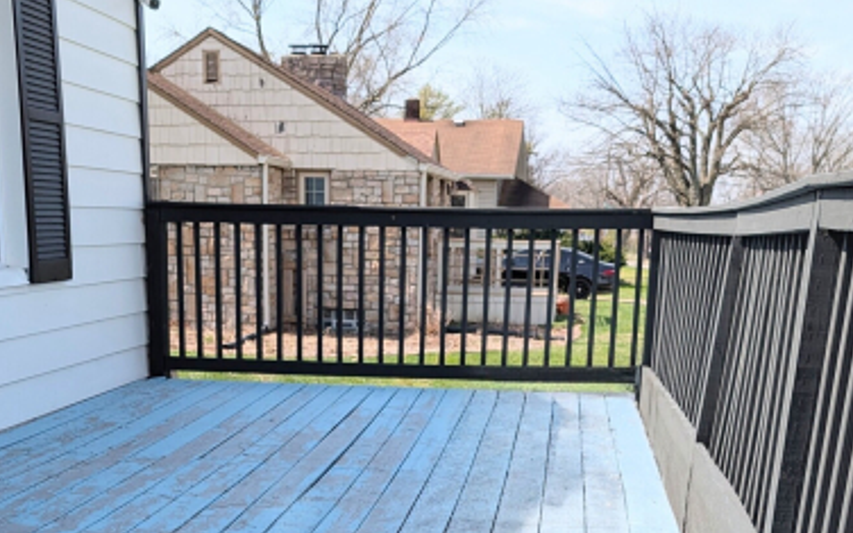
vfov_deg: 27.4
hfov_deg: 44.4
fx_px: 1046
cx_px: 417
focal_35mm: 45
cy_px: 494
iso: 25
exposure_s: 1/1214
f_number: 1.68
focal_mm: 6.9
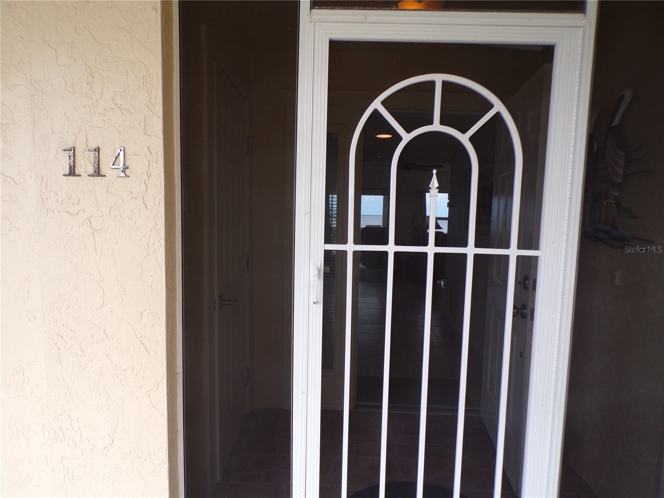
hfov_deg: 71.6
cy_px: 249
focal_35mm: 24
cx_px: 332
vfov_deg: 56.8
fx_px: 460
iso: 80
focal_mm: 4.3
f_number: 4.3
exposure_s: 1/120
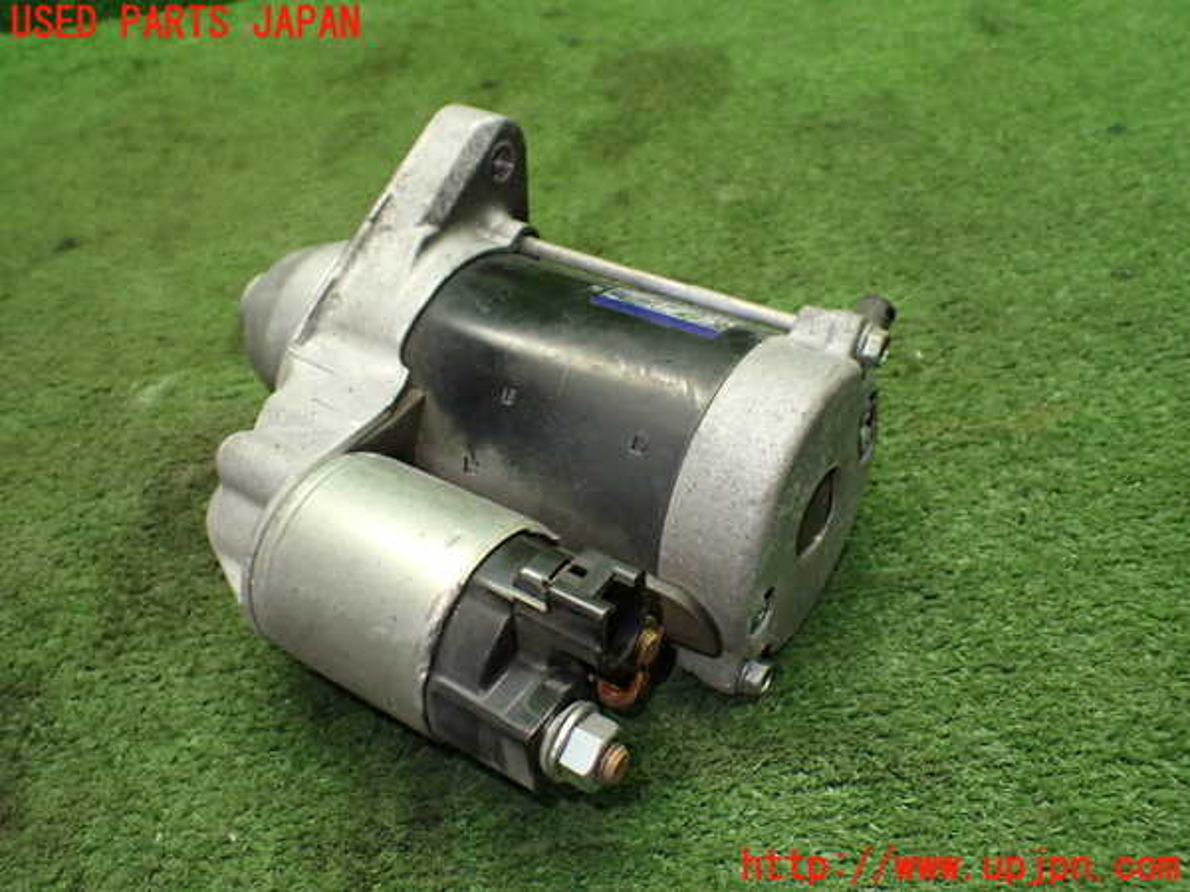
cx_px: 595
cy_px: 446
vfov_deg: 46.8
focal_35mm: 30
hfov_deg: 60.0
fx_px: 1031
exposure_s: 1/125
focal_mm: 5.4
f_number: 2.3
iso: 640
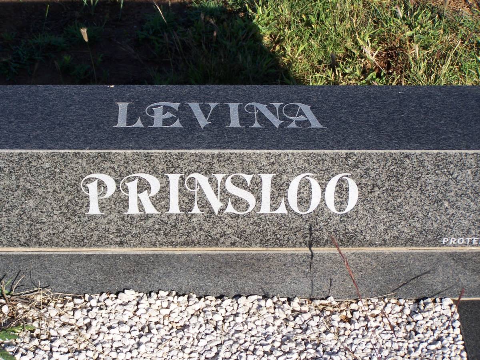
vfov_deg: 15.7
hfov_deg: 20.9
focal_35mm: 94
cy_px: 180
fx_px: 1303
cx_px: 240
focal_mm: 15.6
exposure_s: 1/1000
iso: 80
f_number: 3.2
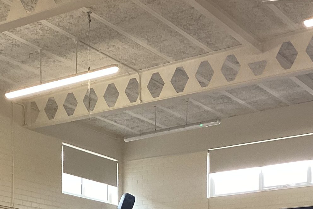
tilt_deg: -0.5
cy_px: 296
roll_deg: -0.3
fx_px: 722
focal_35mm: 83
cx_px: 81
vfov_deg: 15.4
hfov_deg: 24.2
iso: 64
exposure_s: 1/50
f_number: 2.4
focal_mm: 3.3
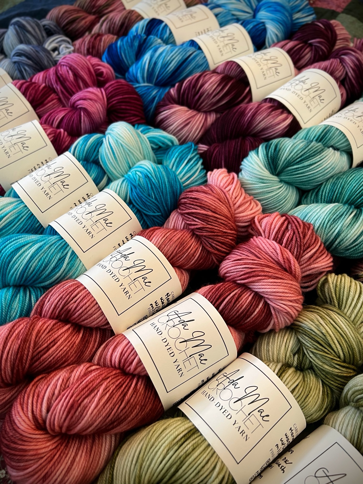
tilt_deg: -58.6
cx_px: 182
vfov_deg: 67.3
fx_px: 364
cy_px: 242
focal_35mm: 26
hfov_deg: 53.1
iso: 160
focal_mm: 5.7
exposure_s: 1/60
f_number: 1.5
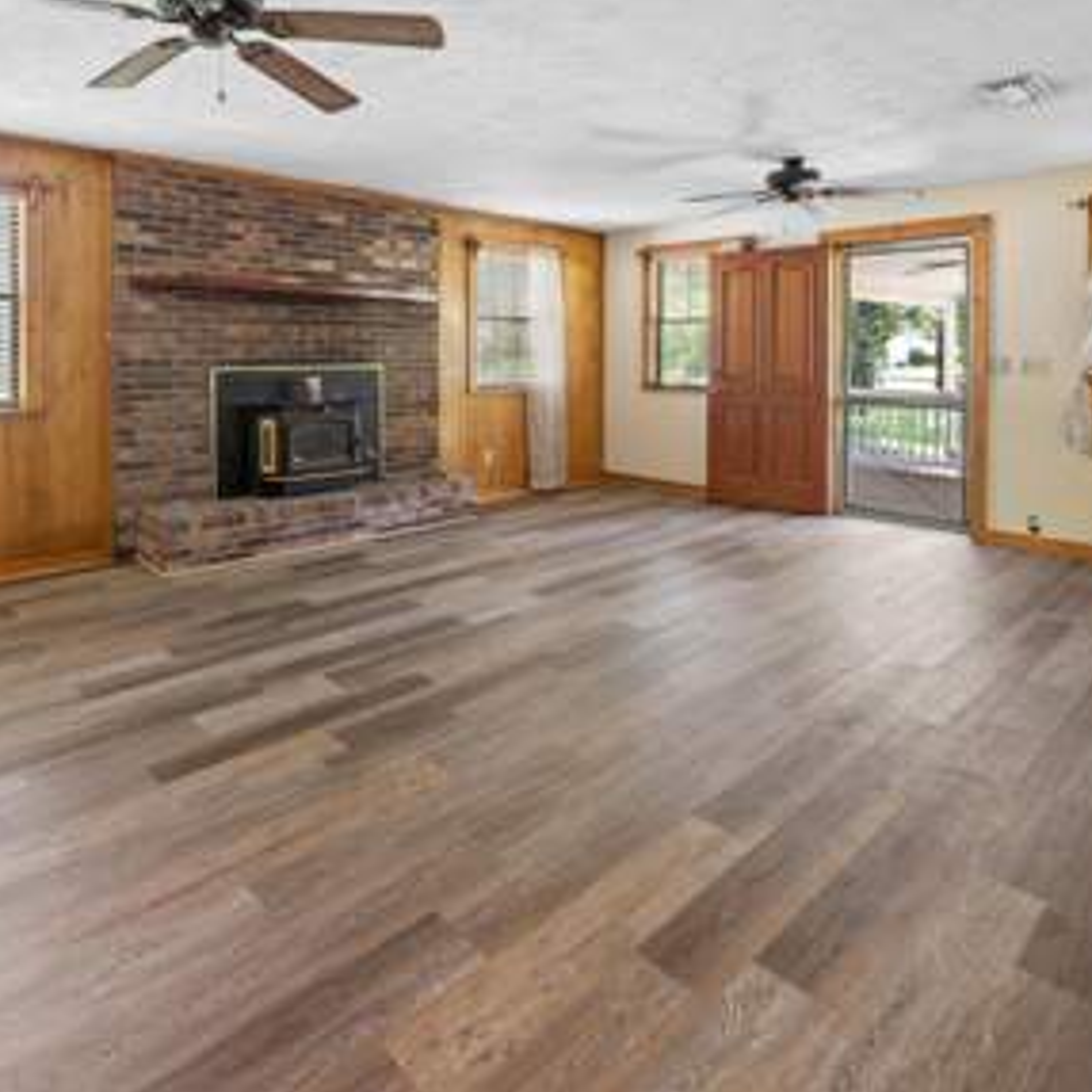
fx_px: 714
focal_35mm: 20
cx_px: 477
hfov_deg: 74.5
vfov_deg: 74.6
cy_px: 485
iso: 400
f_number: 8
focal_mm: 14
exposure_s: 1/4
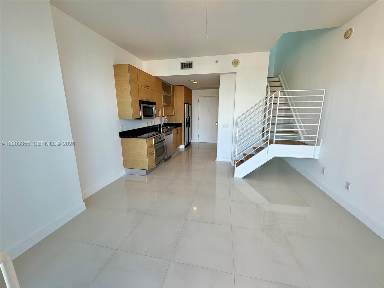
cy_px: 144
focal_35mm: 14
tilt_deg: -13.5
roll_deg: +0.4
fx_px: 155
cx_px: 192
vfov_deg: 85.7
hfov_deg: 102.1
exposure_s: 1/120
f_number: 2.2
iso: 64
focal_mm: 2.22
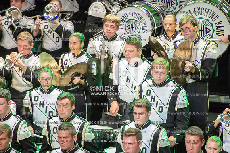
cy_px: 76
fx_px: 2554
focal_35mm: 400
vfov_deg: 3.4
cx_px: 115
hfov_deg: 5.2
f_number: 5.6
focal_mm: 400
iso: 8000
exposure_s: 1/320
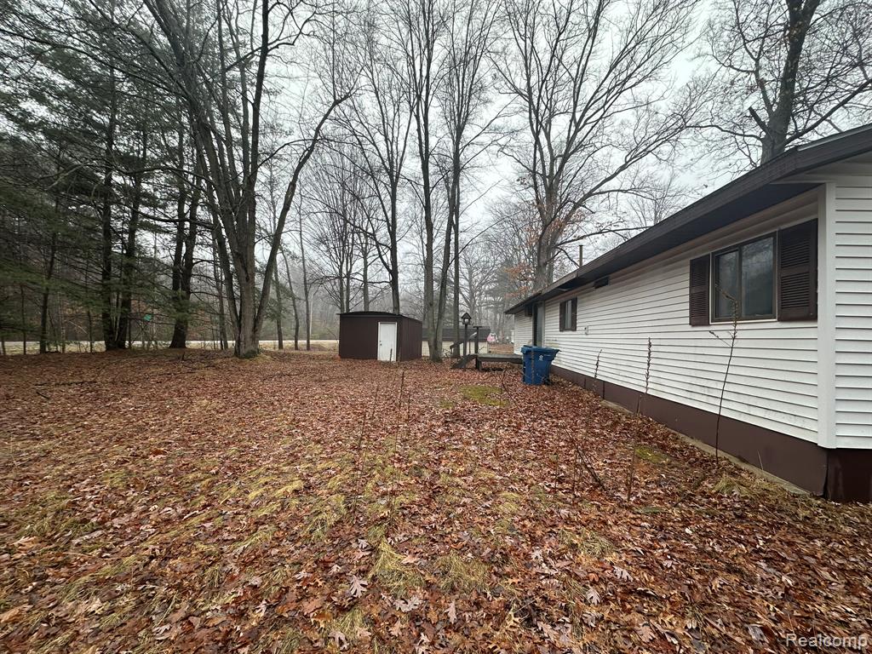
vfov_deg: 85.7
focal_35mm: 14
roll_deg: -0.9
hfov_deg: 102.1
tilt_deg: +2.4
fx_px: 353
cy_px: 327
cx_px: 436
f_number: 2.2
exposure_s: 1/222
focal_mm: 2.22
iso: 40
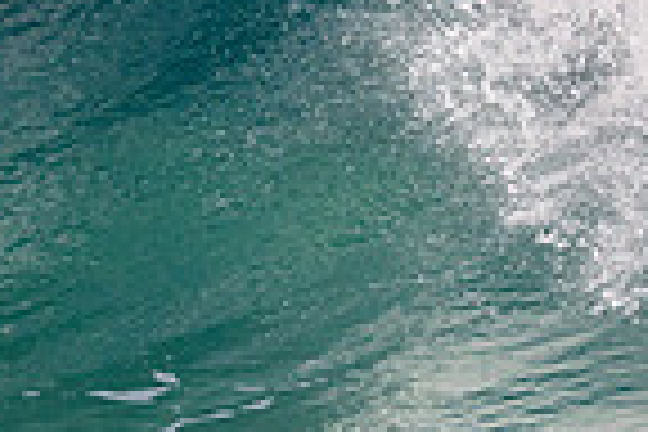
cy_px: 227
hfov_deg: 1.0
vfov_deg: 0.7
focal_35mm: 1979
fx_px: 35619
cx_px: 1274
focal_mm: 490
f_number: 11
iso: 2200
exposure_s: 1/2000
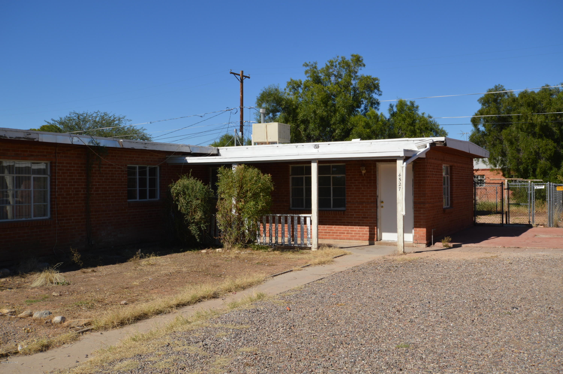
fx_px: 562
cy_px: 187
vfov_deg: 36.8
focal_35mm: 36
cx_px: 282
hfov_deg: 53.2
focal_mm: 24
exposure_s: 1/200
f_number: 11
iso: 100
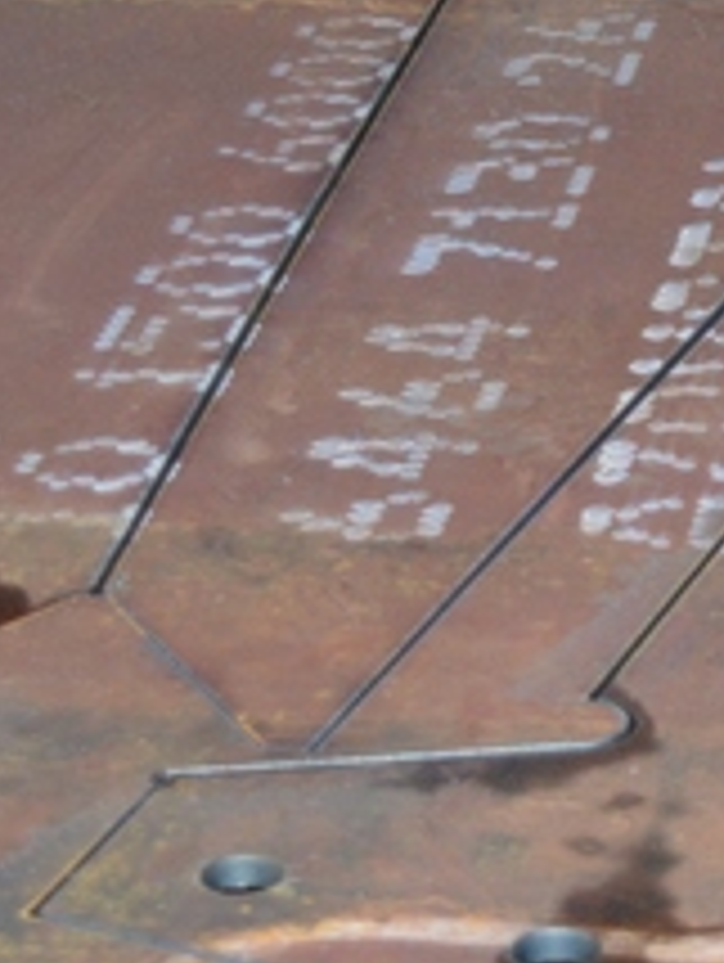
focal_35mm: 183
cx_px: 1034
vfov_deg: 10.7
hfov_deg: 8.0
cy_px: -58
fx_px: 5093
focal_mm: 34
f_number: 4.5
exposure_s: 1/60
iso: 800
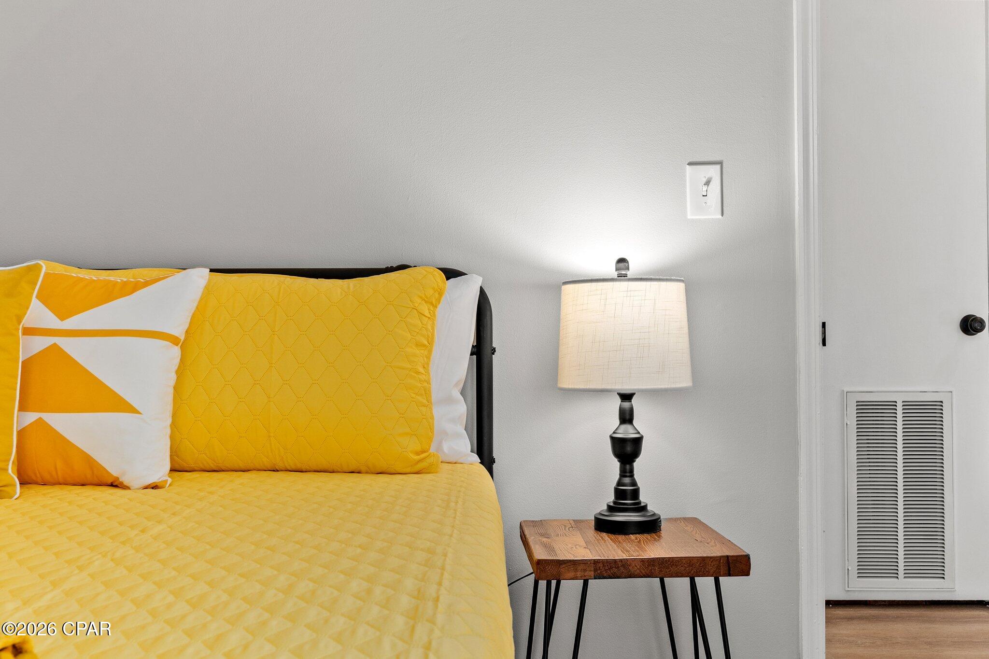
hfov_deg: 53.1
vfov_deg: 36.9
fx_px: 989
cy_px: 330
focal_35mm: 36
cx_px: 494
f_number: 8
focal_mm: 24
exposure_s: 1/2
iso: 400
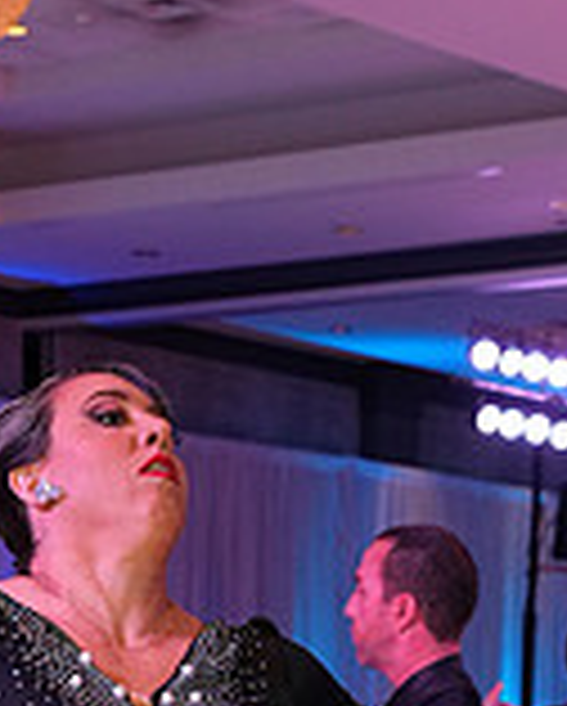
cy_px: 1075
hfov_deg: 9.5
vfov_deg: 11.3
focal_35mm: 163
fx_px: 3413
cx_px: 515
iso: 2000
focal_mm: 47
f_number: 5.6
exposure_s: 1/200
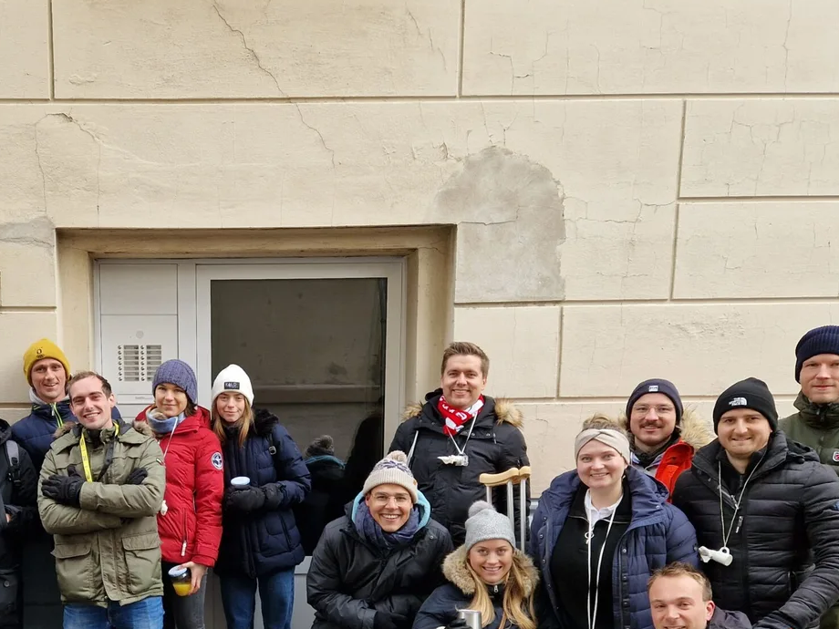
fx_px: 969
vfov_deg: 34.4
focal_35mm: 40
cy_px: 536
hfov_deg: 45.0
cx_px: 200
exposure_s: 1/180
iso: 64
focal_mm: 5.4
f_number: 1.8
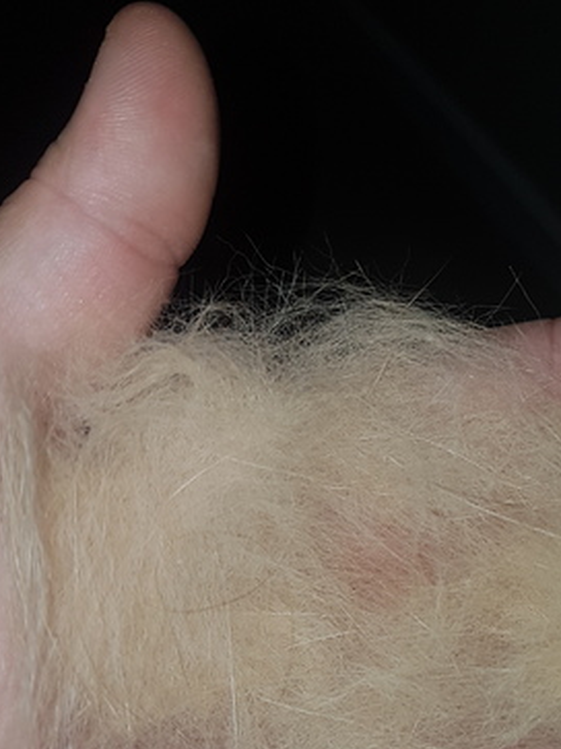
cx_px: 435
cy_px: 549
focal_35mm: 43
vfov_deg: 42.7
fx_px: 930
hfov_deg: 32.8
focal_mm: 4.2
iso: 40
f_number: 1.7
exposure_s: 1/464
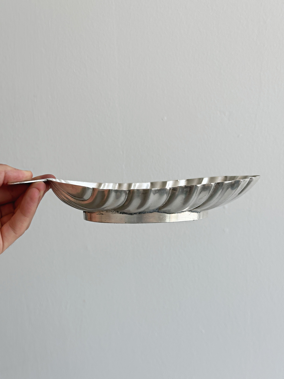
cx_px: 142
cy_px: 190
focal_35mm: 48
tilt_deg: -9.9
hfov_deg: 30.2
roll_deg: +2.7
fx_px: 526
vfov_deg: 39.7
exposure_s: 1/549
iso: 64
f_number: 1.78
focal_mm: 6.86
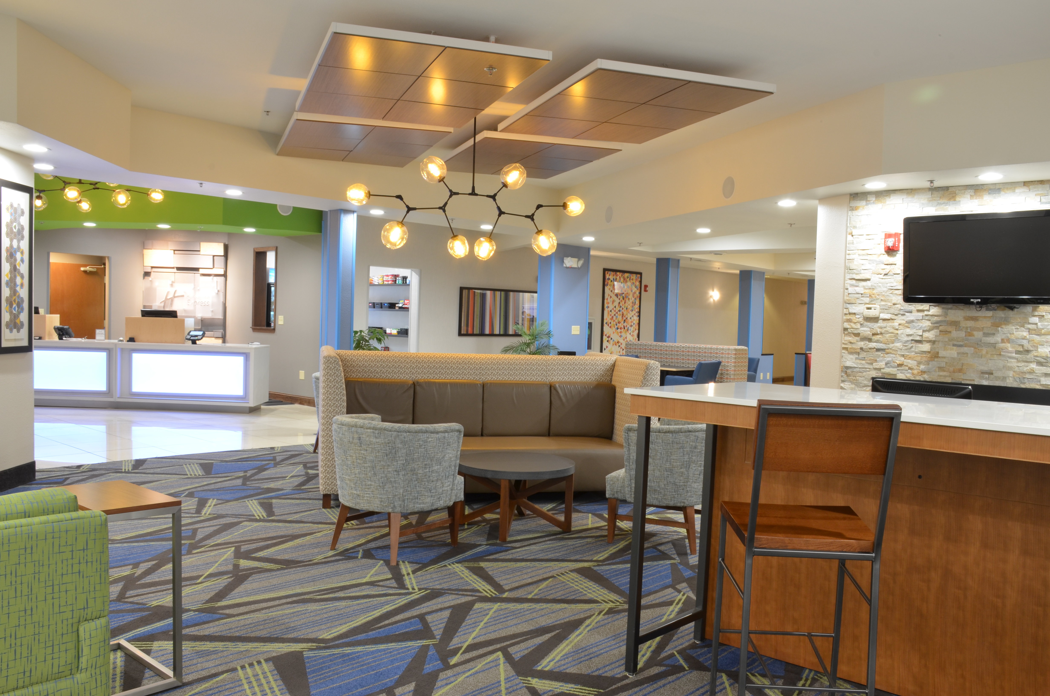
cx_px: 525
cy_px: 348
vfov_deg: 43.4
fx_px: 873
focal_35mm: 30
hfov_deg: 62.0
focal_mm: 20
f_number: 16
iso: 200
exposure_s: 3
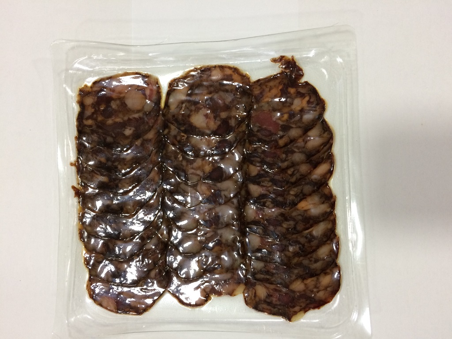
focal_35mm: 29
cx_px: 226
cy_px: 170
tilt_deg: -87.6
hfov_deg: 61.7
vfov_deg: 48.2
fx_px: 379
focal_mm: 4.15
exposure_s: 1/33
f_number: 2.2
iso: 80
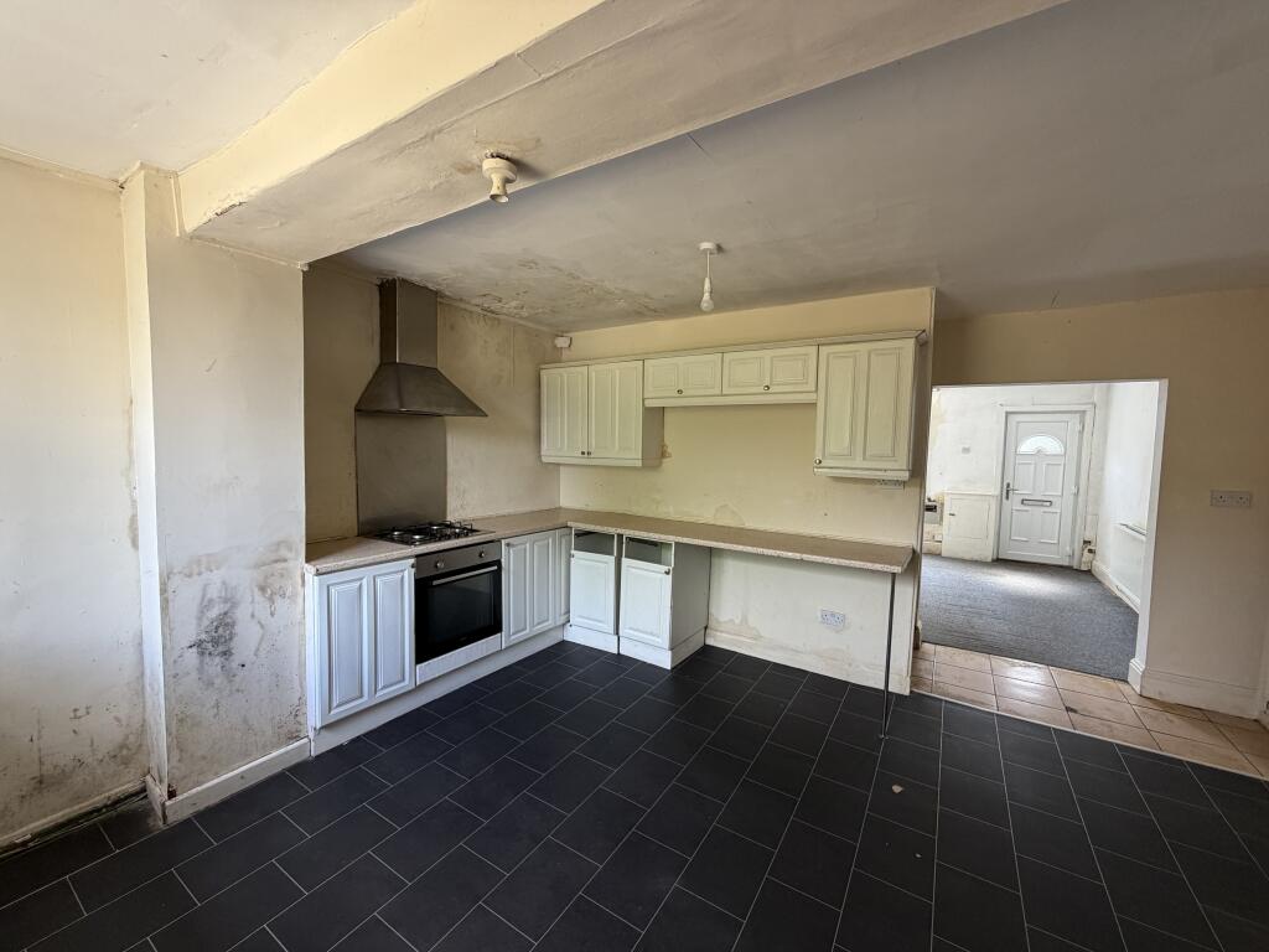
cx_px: 634
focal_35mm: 14
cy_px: 476
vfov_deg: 85.7
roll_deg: -0.7
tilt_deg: -4.6
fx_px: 513
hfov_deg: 102.1
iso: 200
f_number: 2.2
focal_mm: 2.22
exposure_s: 1/121
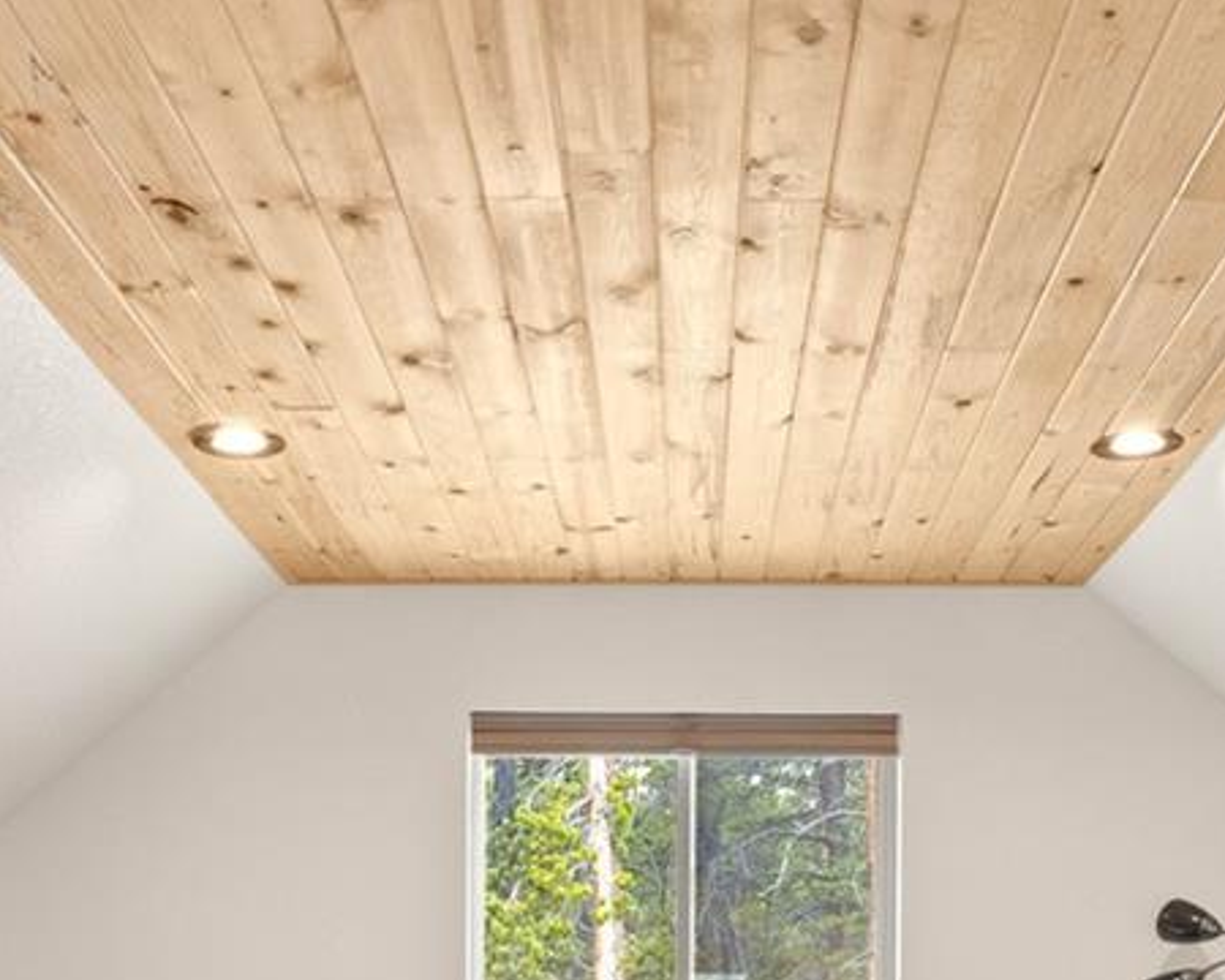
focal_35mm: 50
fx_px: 1813
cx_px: 691
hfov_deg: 37.3
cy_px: 1100
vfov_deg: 27.5
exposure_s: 1.3
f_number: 10
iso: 200
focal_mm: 10
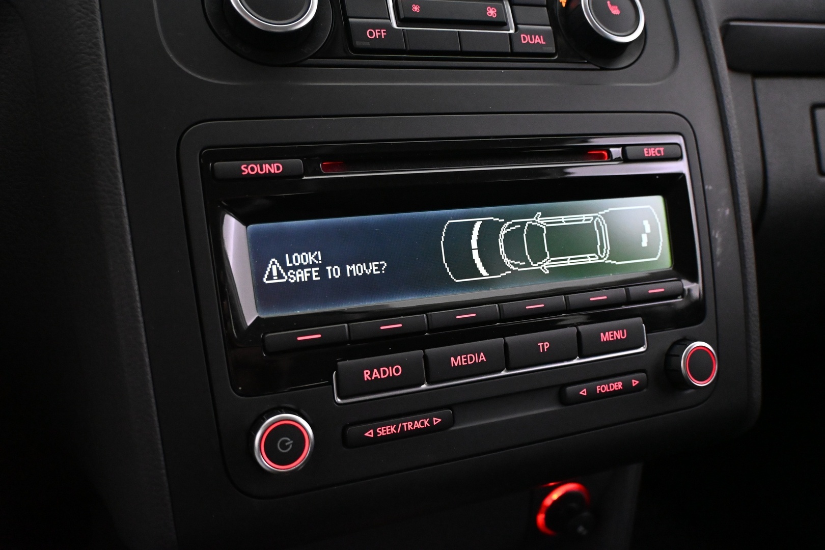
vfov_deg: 43.6
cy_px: 275
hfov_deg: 61.9
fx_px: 687
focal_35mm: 30
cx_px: 412
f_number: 3.8
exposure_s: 1/60
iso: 5600
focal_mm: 20
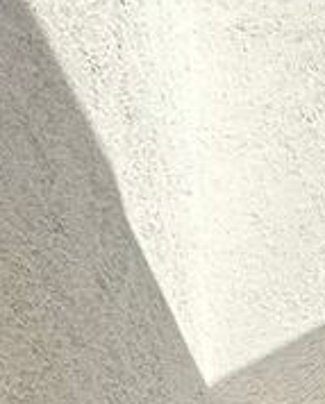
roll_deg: -1.1
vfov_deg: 11.6
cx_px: 616
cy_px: 1196
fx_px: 1103
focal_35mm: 92
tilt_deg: -5.8
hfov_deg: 14.4
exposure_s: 1/498
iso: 40
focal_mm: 2.22
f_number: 2.2
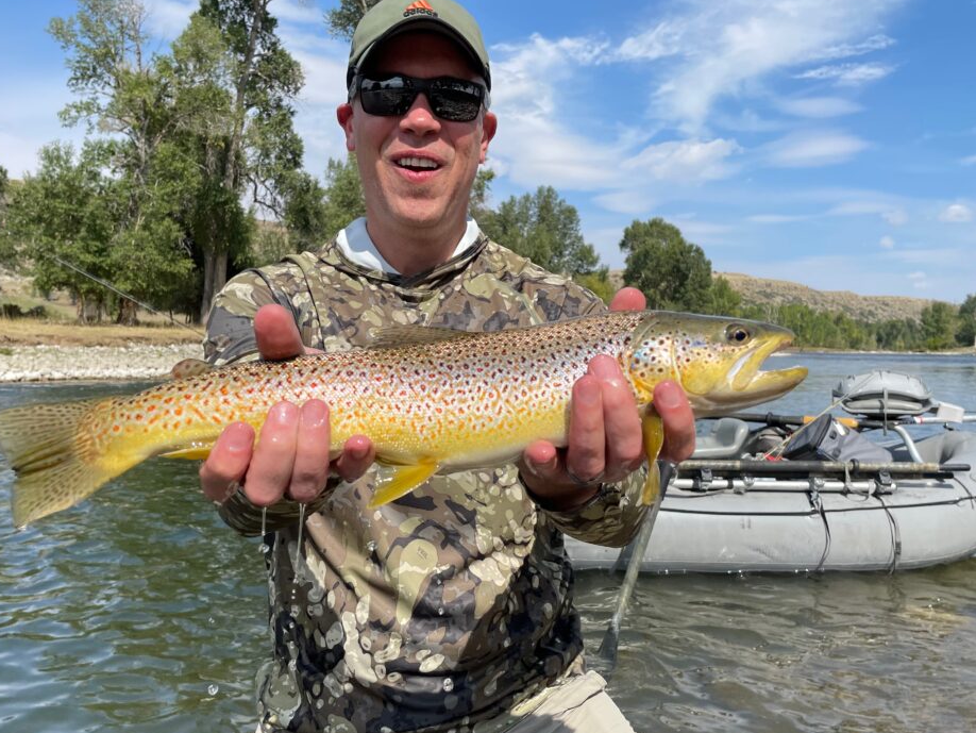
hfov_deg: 61.6
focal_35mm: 29
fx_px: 818
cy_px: 374
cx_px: 468
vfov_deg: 48.2
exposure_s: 1/3610
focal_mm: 4.2
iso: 32
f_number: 1.6
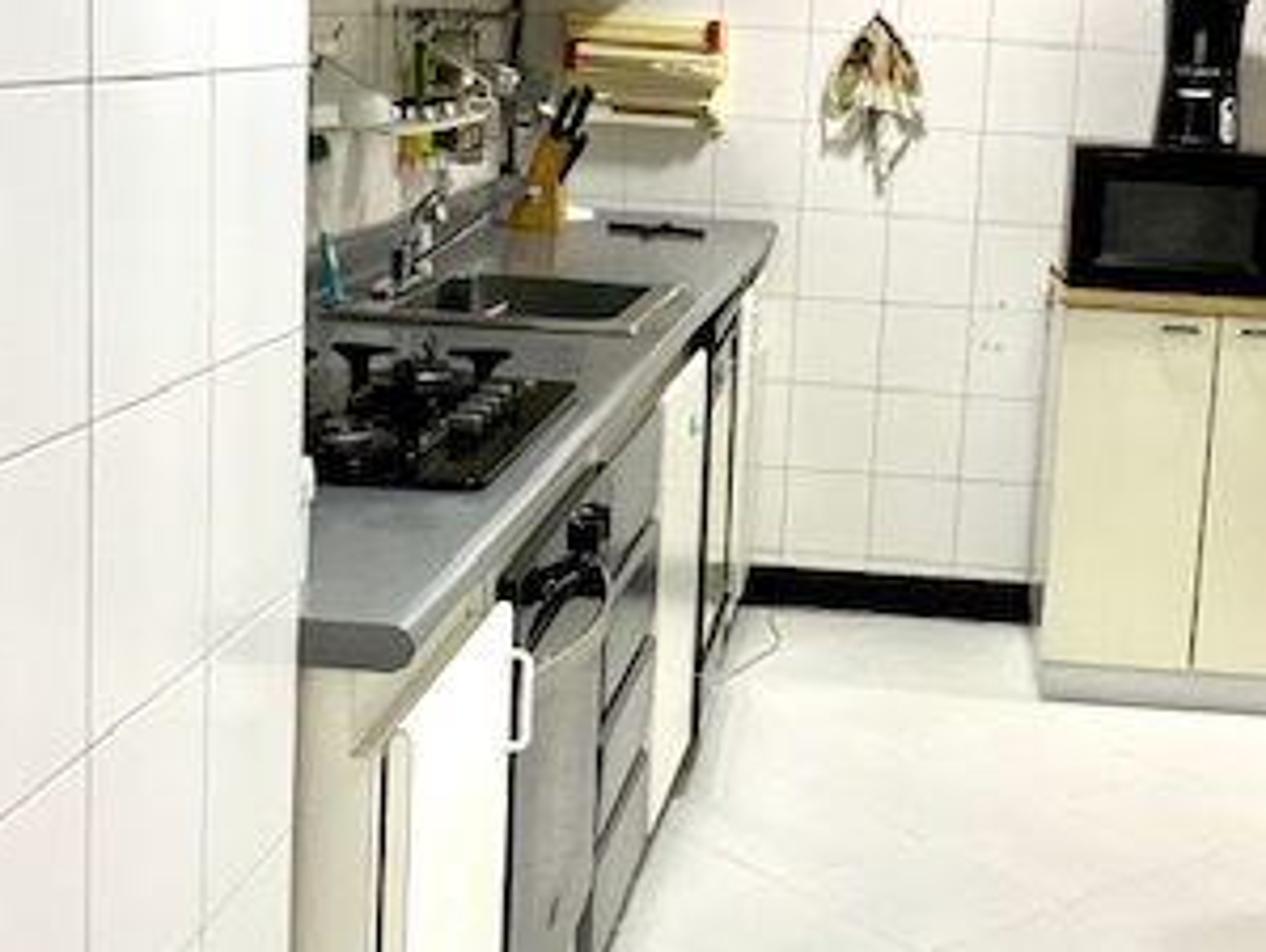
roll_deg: -3.2
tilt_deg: -9.6
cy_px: 389
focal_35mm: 62
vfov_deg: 23.7
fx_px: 2270
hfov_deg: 30.9
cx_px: 864
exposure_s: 1/60
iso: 80
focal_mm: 3
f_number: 1.8
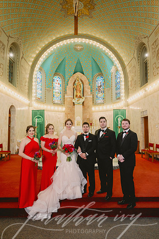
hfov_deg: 53.0
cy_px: 120
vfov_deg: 73.8
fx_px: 159
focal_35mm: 24
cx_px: 80
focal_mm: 24
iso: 1000
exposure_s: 1/125
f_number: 4
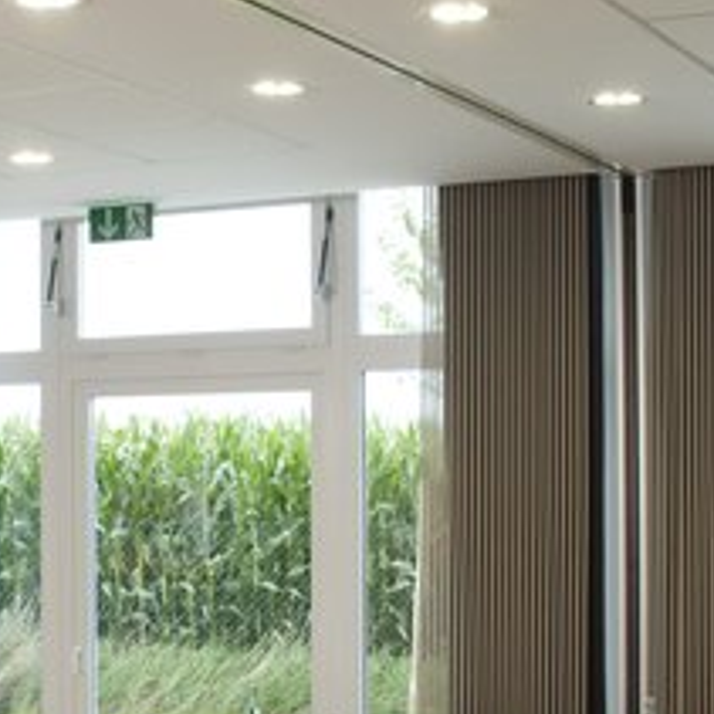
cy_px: 516
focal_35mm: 87
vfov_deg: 19.8
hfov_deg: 19.7
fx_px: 2030
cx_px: 108
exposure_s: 1/30
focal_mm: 18
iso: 200
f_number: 11
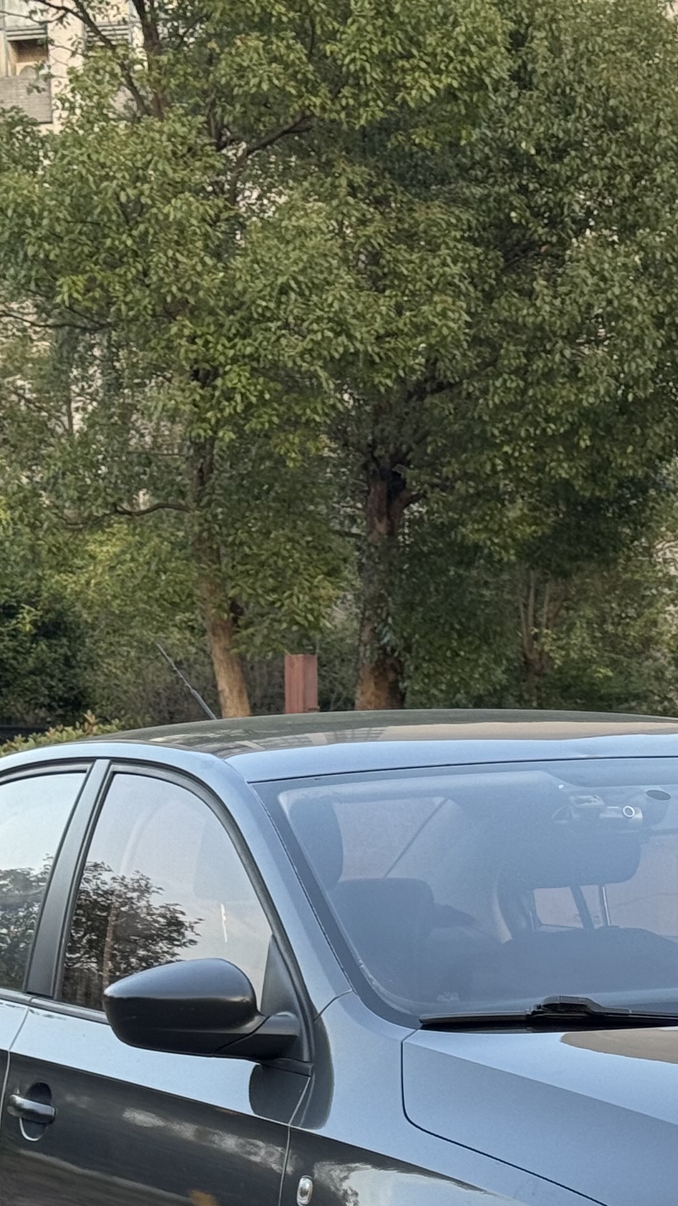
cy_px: 951
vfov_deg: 19.3
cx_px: 649
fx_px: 3516
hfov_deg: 10.9
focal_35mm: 110
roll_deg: +3.0
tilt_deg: -3.0
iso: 50
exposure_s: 1/160
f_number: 1.78
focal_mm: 6.76
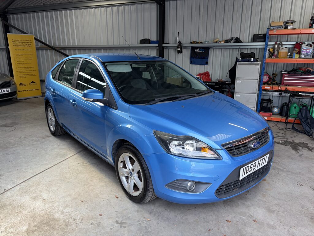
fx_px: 236
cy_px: 118
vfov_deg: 53.1
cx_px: 157
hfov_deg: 67.3
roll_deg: +0.5
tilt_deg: -15.1
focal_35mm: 26
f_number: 1.6
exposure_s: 1/121
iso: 32
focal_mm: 5.96
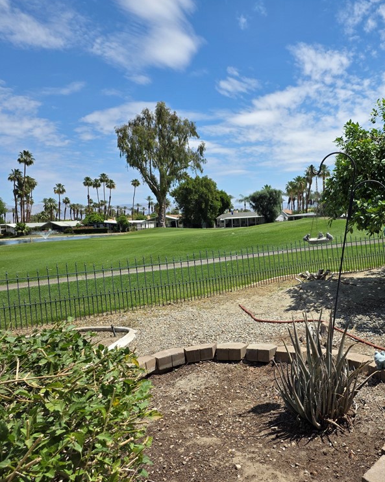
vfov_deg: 57.2
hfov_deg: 45.4
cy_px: 240
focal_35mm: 31
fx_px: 442
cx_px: 290
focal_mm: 6.25
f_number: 1.7
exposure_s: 1/7944
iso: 64
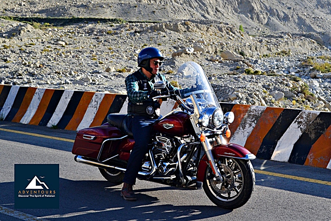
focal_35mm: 57
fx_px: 524
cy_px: 110
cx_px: 166
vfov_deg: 23.8
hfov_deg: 35.1
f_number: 11
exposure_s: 1/320
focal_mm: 38
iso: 400
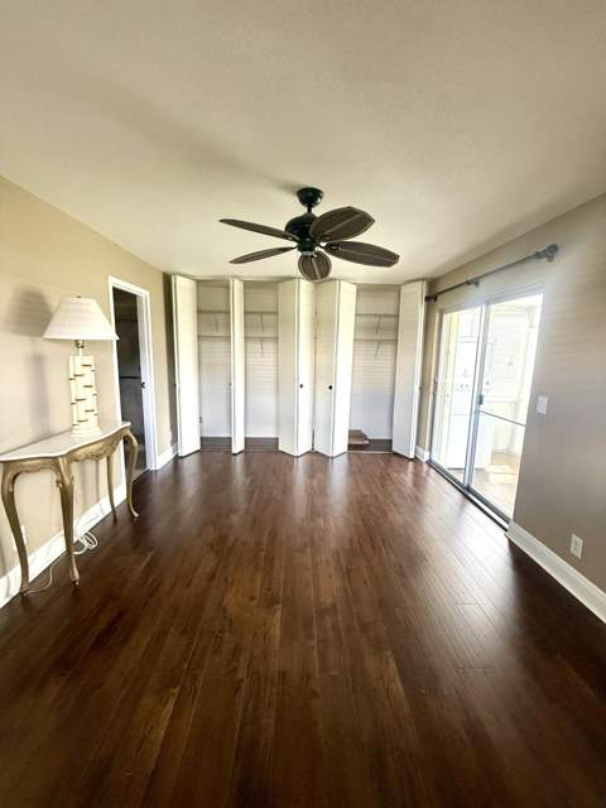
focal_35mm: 14
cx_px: 303
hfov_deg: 85.7
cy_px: 404
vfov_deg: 102.1
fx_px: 327
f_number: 2.2
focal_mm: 2.22
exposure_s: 1/93
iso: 320
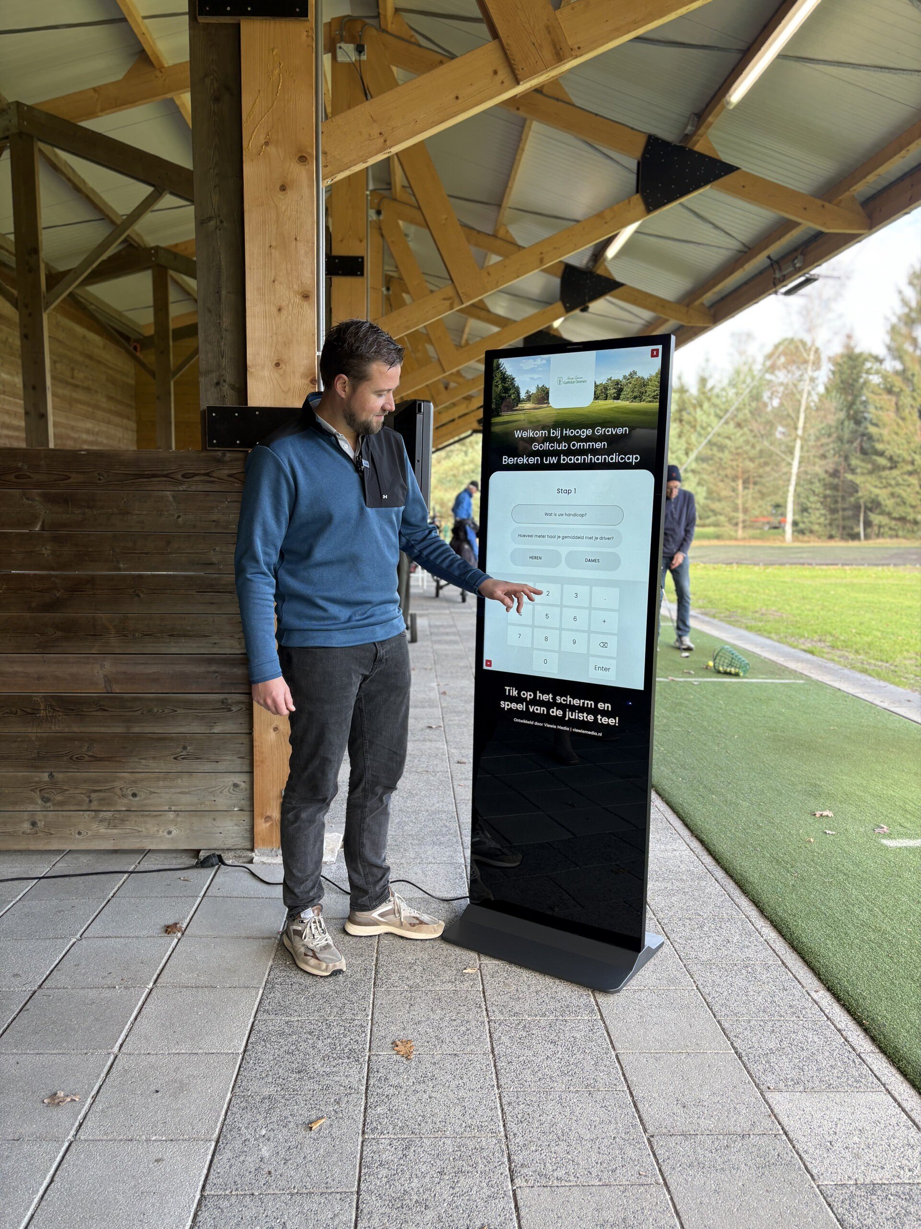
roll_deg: -0.6
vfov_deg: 67.3
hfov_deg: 53.1
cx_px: 460
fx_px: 922
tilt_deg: -6.3
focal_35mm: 26
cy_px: 614
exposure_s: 1/100
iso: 50
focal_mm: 5.96
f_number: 1.6
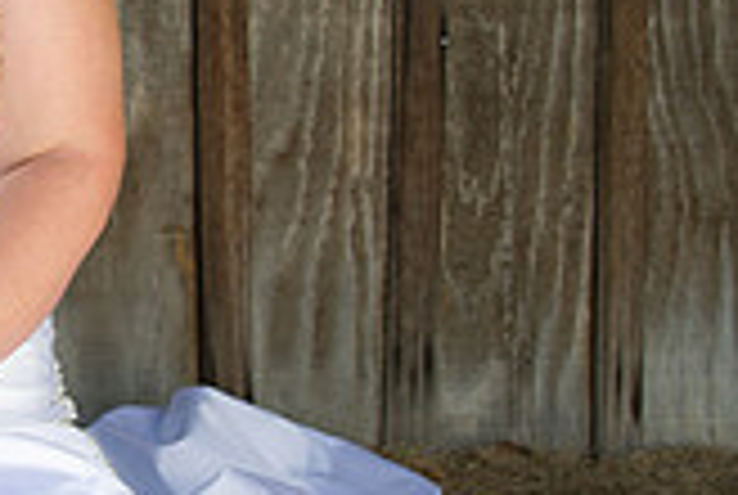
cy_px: 194
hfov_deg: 8.2
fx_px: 5073
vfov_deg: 5.6
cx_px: -198
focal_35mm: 247
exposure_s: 1/160
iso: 200
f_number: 4.5
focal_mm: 70
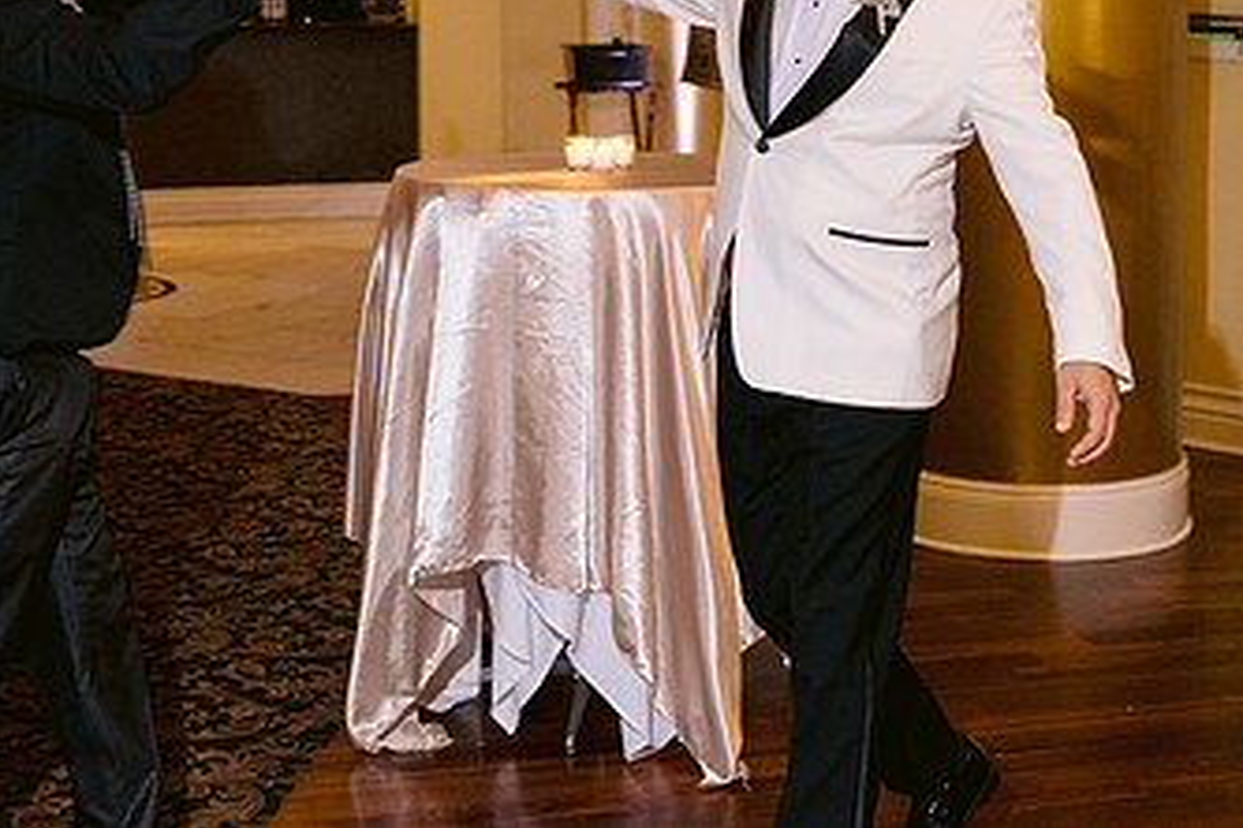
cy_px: 85
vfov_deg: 19.9
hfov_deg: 30.1
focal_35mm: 67
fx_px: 2313
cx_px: 602
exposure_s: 1/125
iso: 1600
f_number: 2.8
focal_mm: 35
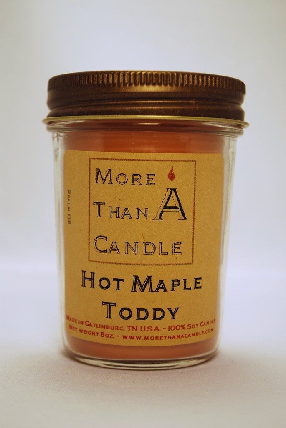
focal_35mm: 68
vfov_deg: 29.8
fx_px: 802
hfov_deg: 20.2
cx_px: 143
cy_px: 214
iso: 200
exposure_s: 1/80
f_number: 5.3
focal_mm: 45
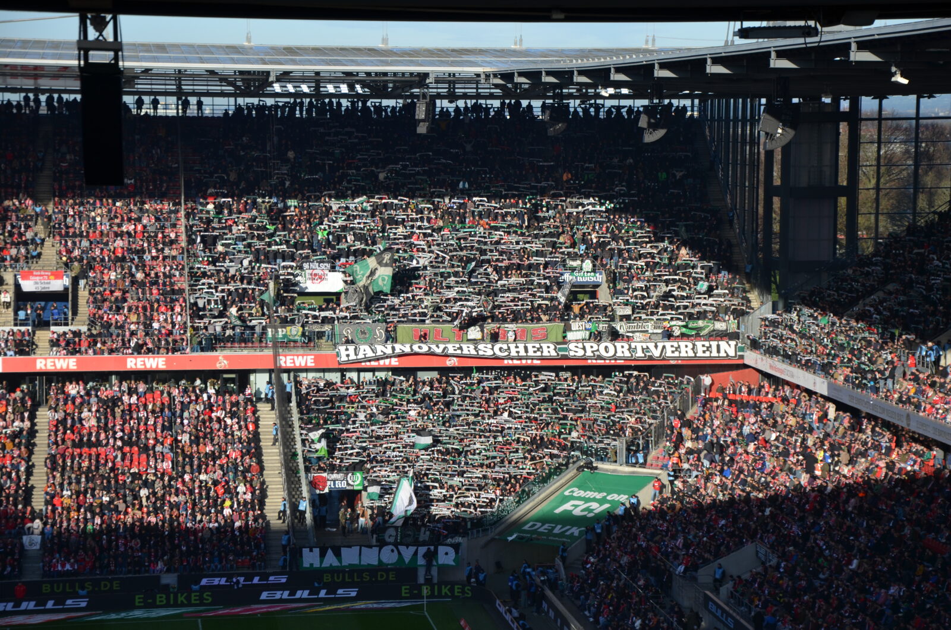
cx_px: 476
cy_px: 315
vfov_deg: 13.8
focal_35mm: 99
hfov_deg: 20.7
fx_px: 2610
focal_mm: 66
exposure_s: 1/640
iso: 200
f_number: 6.3
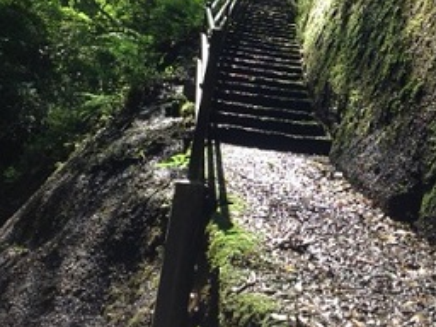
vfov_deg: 26.0
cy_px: 115
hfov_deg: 34.1
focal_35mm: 56
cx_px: 281
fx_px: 705
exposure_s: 1/321
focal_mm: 4.28
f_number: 2.4
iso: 50
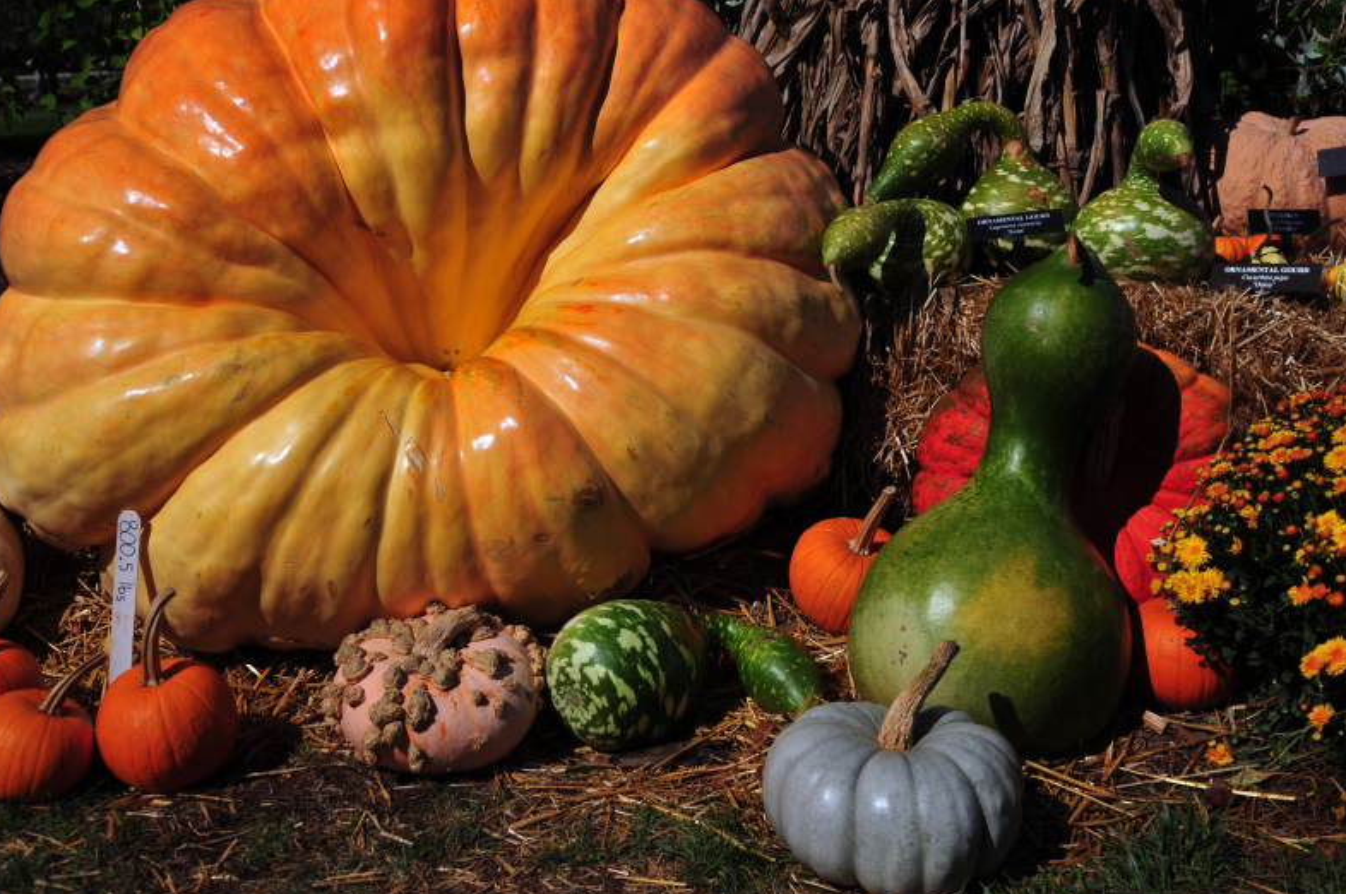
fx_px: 1606
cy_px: 348
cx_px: 584
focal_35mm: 43
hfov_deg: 45.4
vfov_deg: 31.0
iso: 320
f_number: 3.2
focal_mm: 22
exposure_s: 1/8000
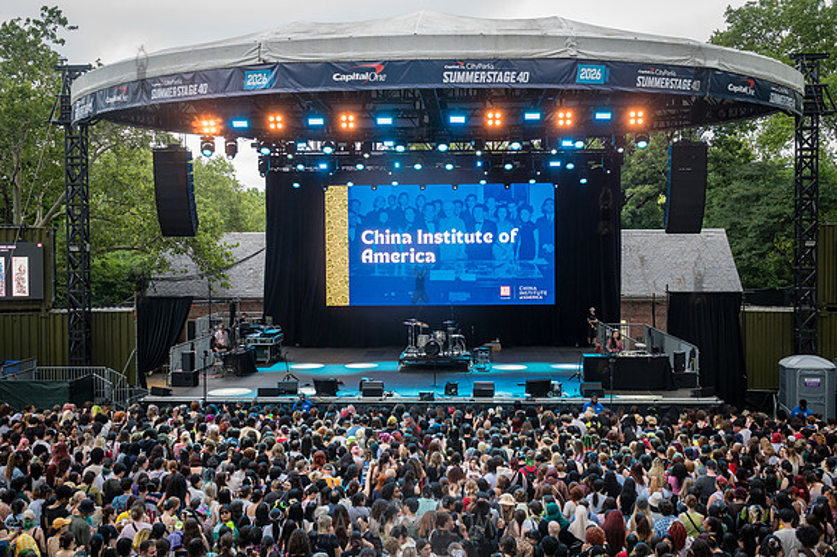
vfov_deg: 31.7
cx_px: 418
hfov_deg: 46.3
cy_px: 279
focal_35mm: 42
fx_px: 980
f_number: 4.5
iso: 1250
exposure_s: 1/200
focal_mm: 42
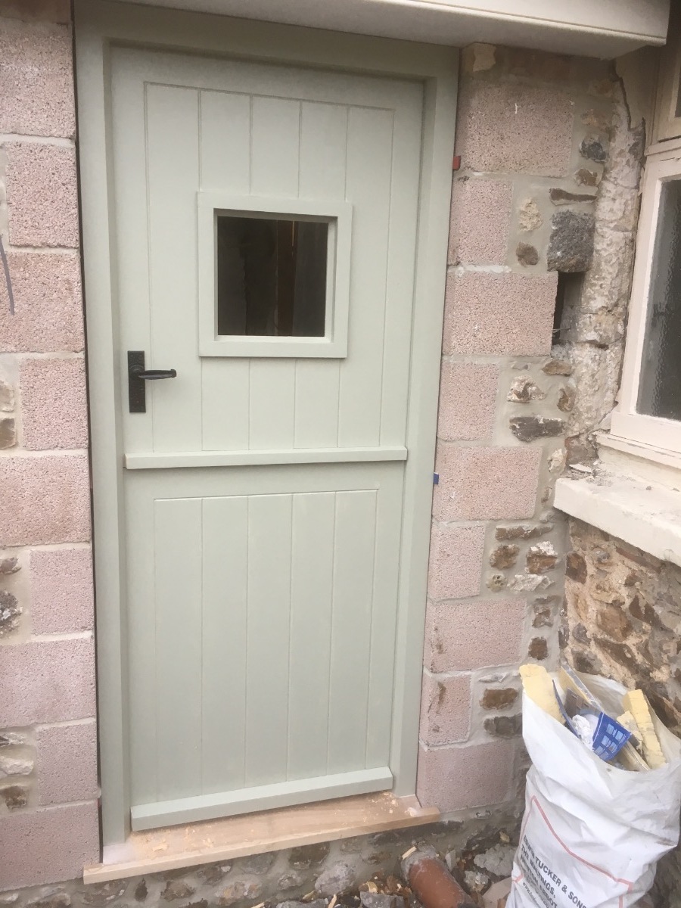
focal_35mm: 29
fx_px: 761
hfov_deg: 48.2
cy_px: 454
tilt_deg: -13.0
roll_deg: -1.6
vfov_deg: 61.7
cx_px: 340
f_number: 2.2
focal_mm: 4.15
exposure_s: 1/33
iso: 32
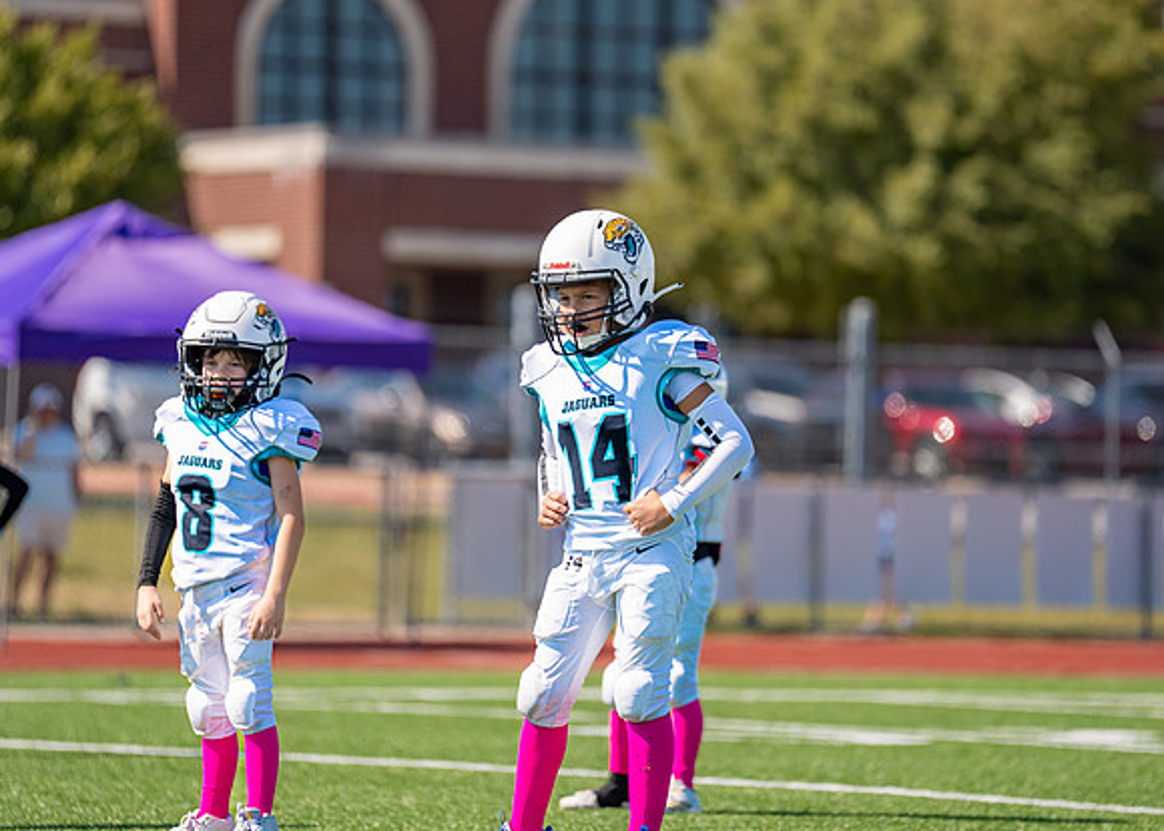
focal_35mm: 240
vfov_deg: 6.0
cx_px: 594
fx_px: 7933
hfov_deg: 8.4
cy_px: 370
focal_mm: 200
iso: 100
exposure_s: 1/1600
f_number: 2.8
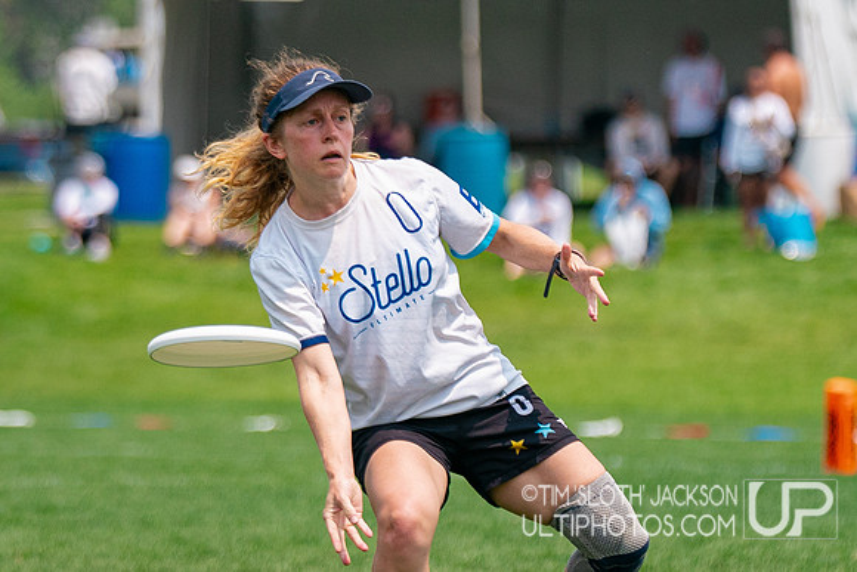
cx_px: 434
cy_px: 455
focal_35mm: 413
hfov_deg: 5.0
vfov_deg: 3.3
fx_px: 9837
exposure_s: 1/6400
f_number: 3.2
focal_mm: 156
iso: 400
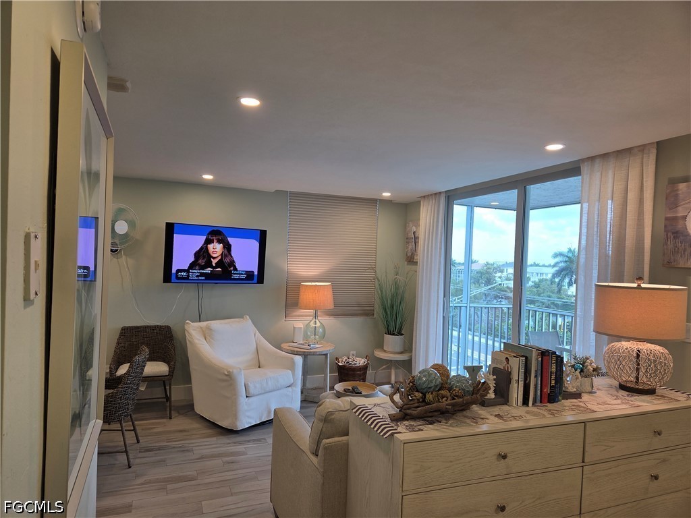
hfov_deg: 73.9
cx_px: 346
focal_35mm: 23
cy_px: 259
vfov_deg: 58.9
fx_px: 459
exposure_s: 1/120
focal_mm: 5.4
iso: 40
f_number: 1.8
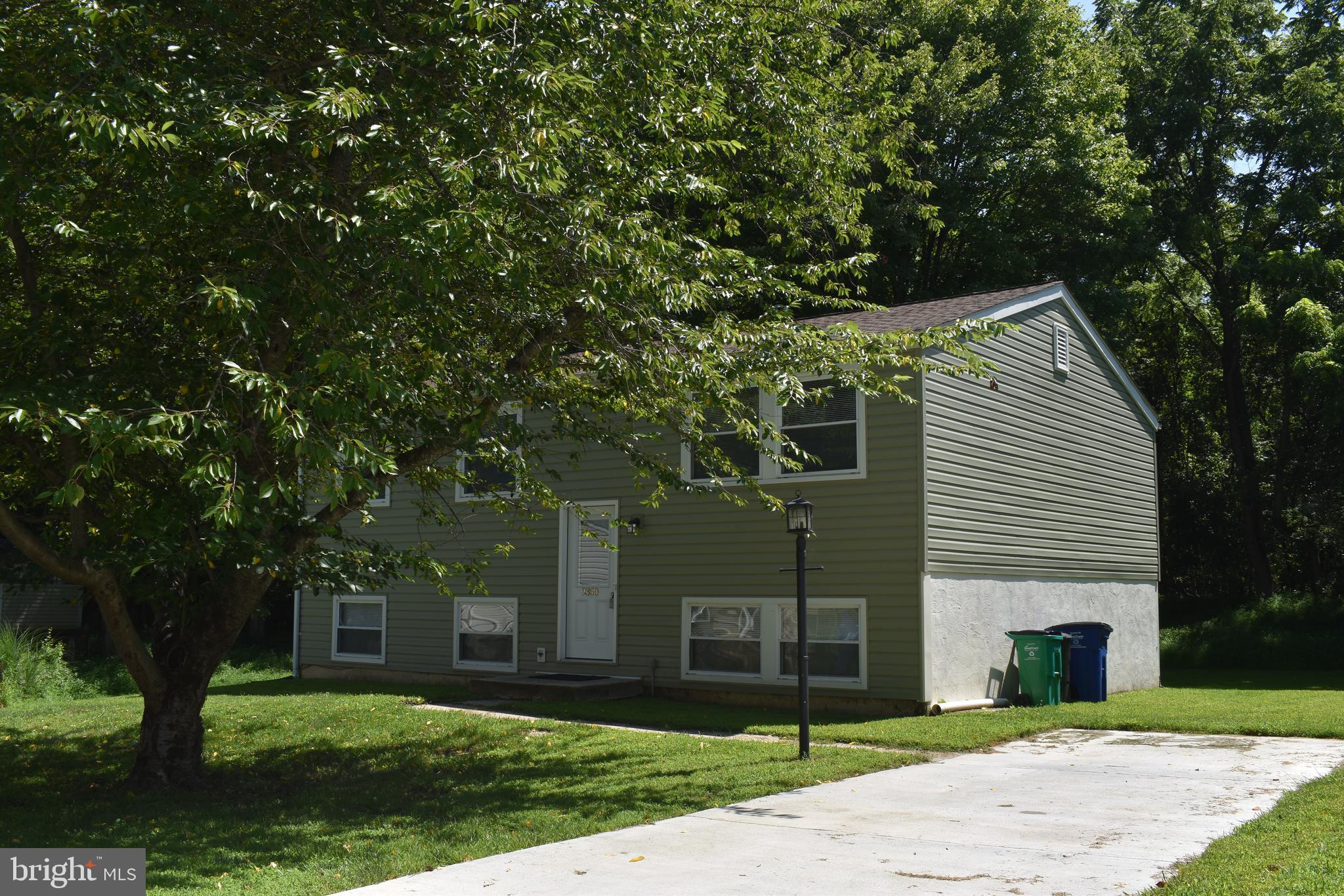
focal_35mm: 34
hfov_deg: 55.1
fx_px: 1288
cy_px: 448
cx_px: 672
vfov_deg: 38.4
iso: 100
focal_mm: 23
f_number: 11
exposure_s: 1/200
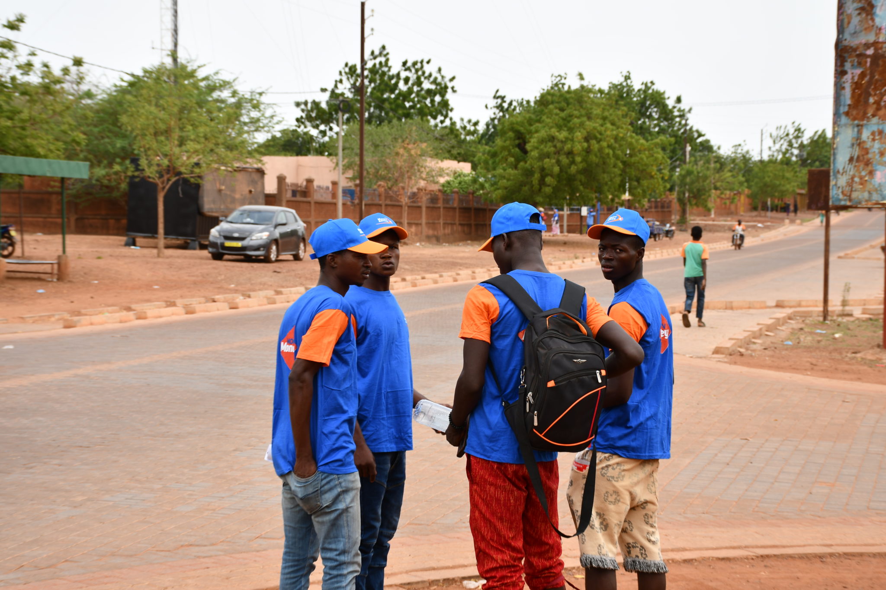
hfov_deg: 22.6
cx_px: 443
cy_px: 295
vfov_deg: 15.2
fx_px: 2215
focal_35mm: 90
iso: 125
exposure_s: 1/250
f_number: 8
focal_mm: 60
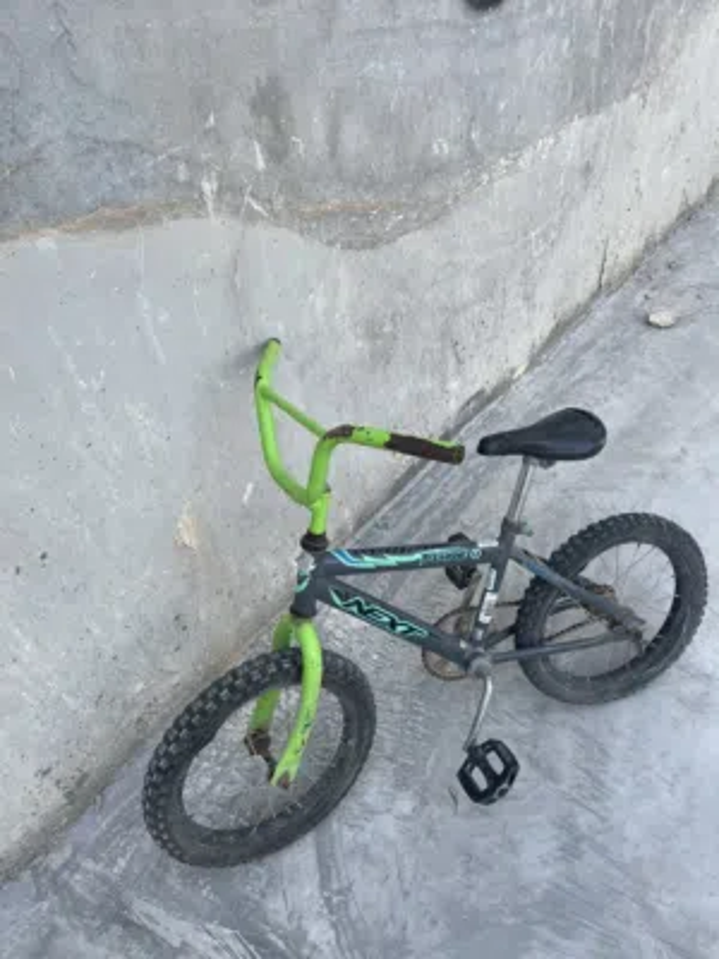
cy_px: 480
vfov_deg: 67.3
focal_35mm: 26
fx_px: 720
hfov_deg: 53.1
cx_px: 360
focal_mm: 4.2
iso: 100
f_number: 1.6
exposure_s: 1/121
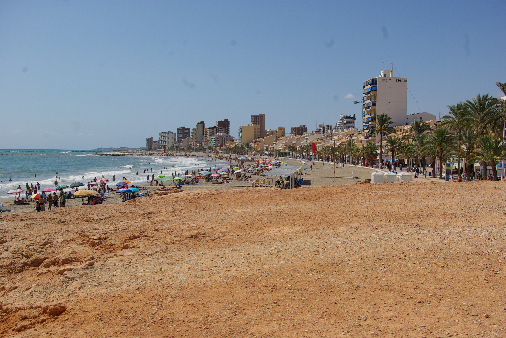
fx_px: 507
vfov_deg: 37.0
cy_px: 169
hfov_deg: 53.1
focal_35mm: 36
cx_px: 253
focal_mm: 24
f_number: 8
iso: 100
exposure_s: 1/400
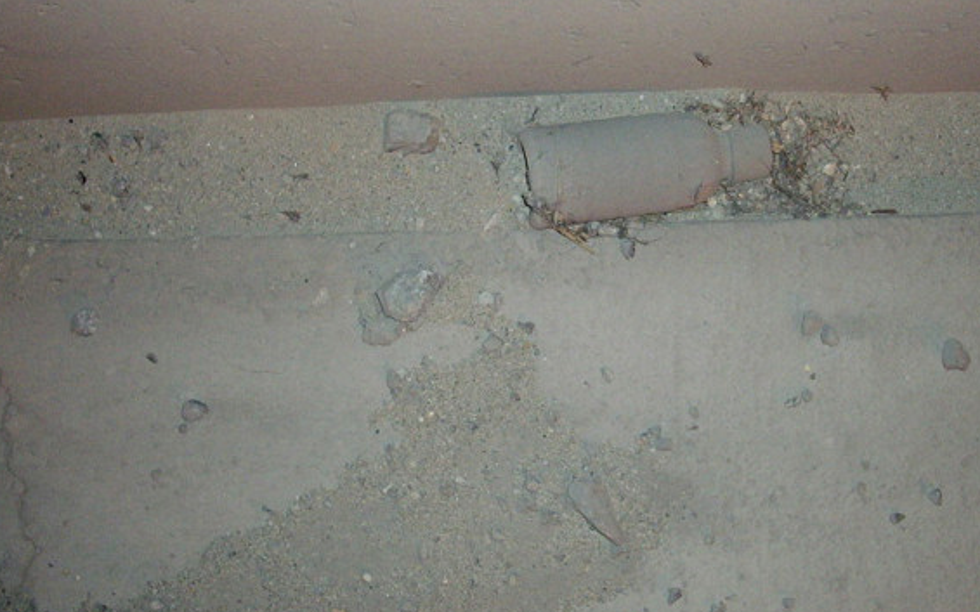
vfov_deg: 21.9
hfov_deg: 34.4
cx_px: 617
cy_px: 205
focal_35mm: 59
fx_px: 1576
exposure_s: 1/50
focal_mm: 6.2
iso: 160
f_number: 2.8
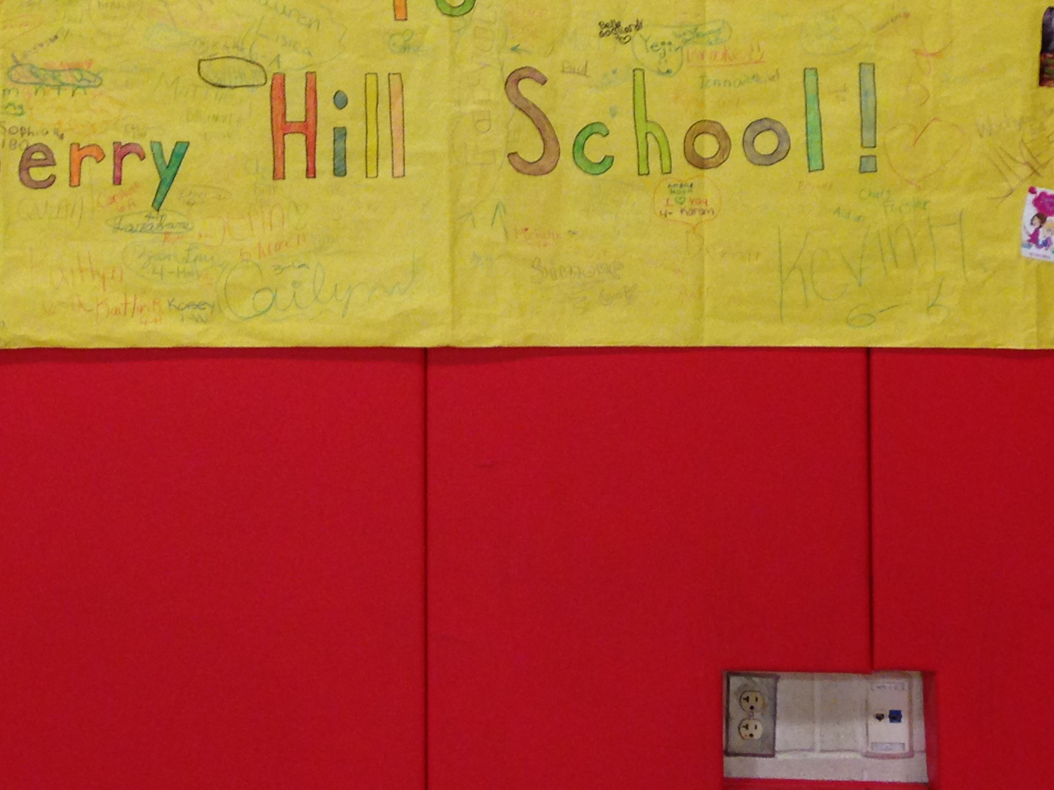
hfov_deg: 25.3
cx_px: 419
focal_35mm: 77
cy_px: 4
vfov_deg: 18.6
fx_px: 2344
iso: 100
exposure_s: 1/20
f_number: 2.4
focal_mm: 4.12
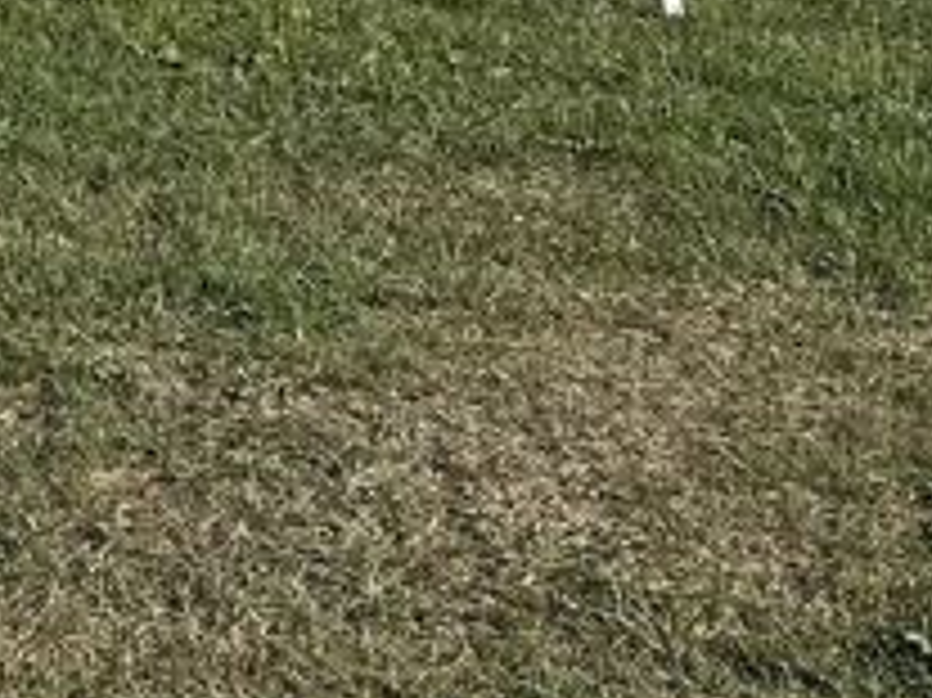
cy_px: -1315
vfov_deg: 8.9
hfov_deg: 12.8
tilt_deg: +5.6
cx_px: -810
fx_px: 3740
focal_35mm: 139
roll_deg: -0.2
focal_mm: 6.86
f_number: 1.78
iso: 80
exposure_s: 1/5525
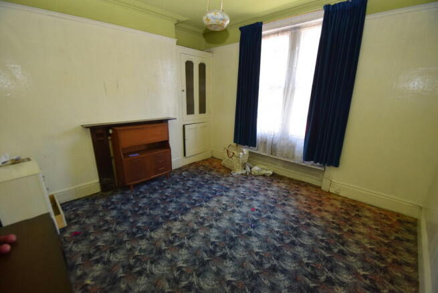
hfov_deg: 100.4
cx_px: 219
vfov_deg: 77.4
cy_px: 146
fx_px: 183
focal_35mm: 15
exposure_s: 1/60
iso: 800
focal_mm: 10
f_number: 4
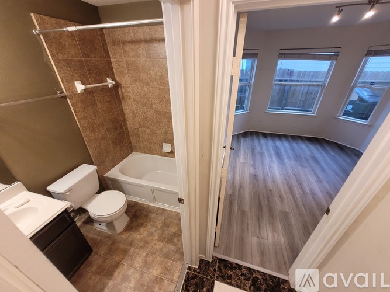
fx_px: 146
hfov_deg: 106.2
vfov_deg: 89.9
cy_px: 146
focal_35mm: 13
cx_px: 195
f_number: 2.2
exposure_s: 1/60
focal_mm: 1.74
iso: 200
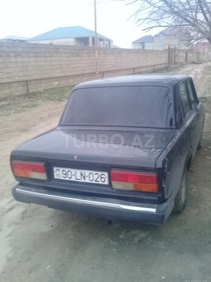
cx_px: 108
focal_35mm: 33
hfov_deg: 42.9
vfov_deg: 55.4
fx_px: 268
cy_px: 141
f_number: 2.2
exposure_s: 1/17
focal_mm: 3.3
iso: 250
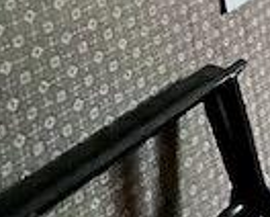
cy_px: -199
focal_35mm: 99
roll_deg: +3.3
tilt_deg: -6.3
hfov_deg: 11.7
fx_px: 792
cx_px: 785
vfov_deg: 13.6
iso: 320
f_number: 1.8
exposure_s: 1/60
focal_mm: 1.57
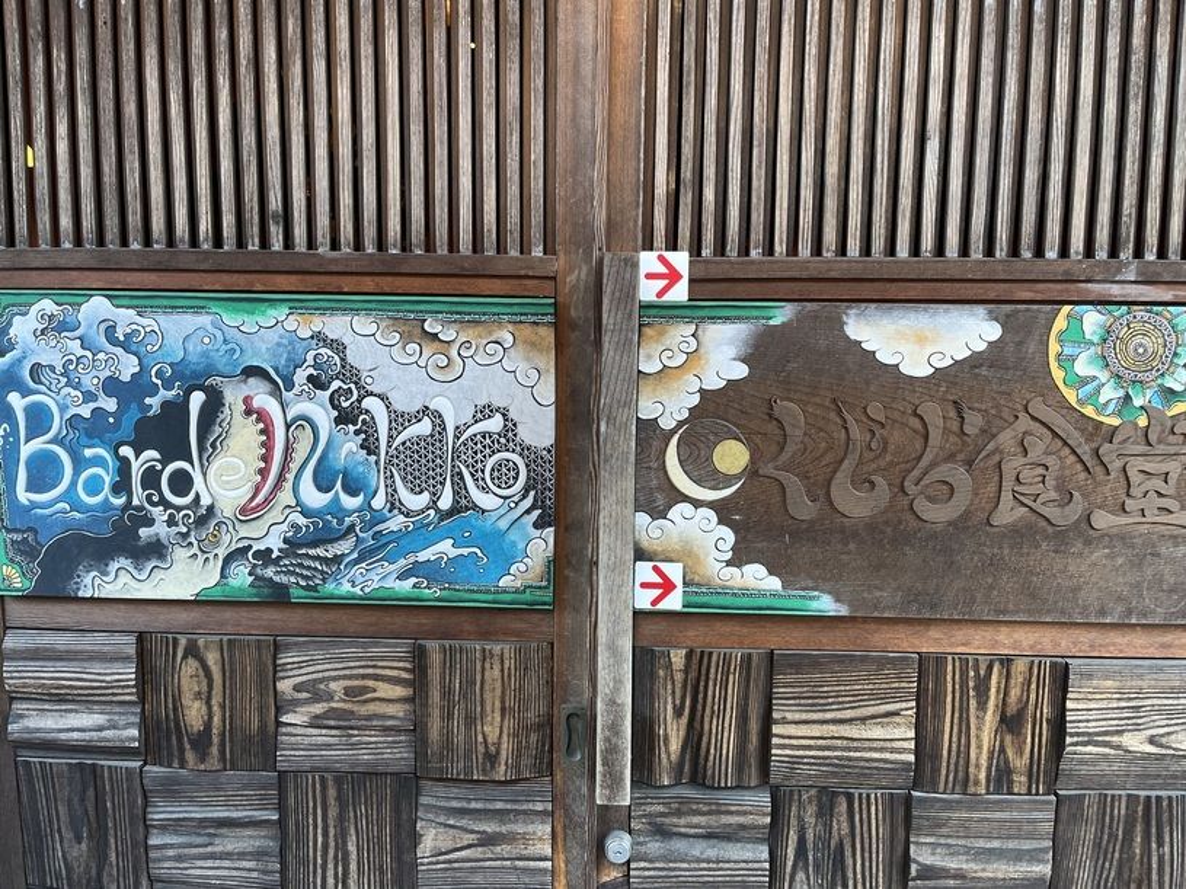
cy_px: 444
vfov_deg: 53.1
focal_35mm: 26
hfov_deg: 67.3
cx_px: 593
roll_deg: -0.8
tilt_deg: -7.2
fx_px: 891
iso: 125
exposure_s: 1/100
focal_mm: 5.1
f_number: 1.6
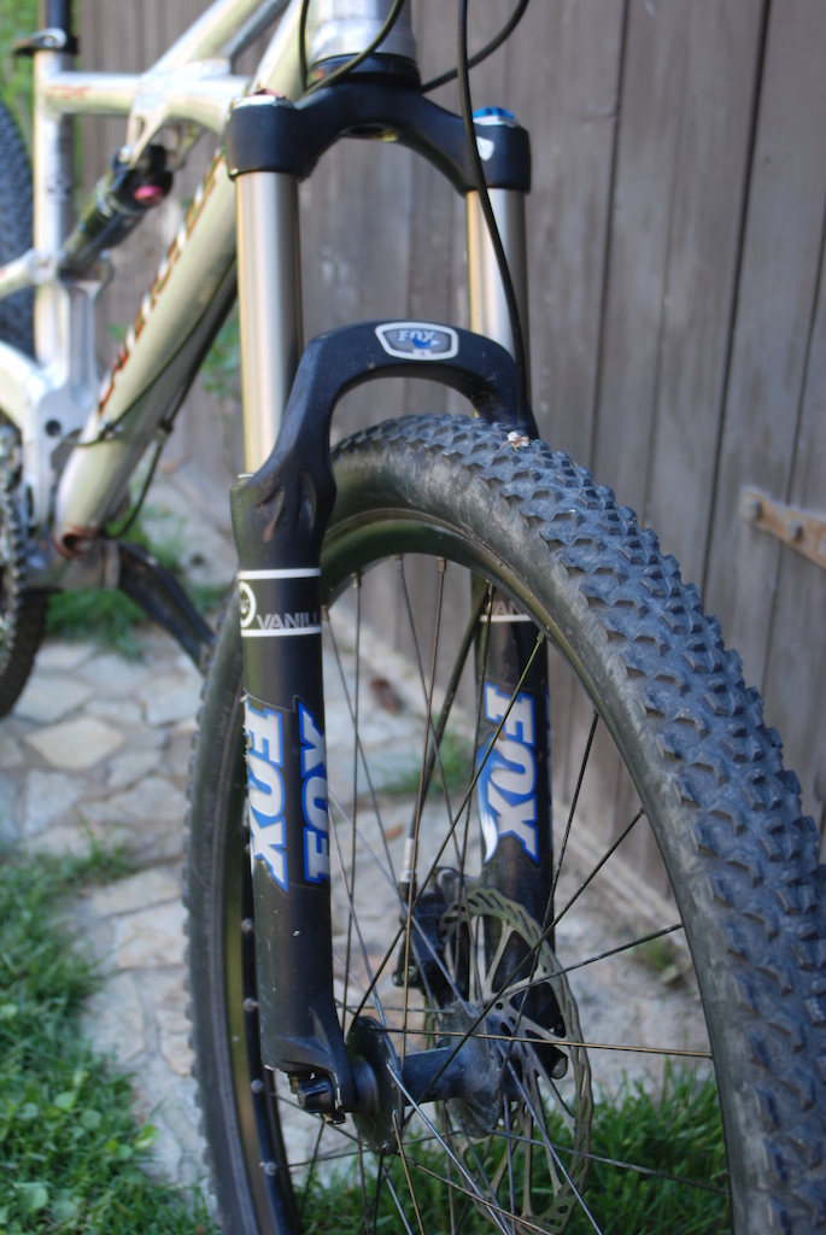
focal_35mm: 52
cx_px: 413
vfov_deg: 37.8
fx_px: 1802
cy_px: 618
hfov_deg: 25.8
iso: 200
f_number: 4.5
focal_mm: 35
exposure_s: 1/40
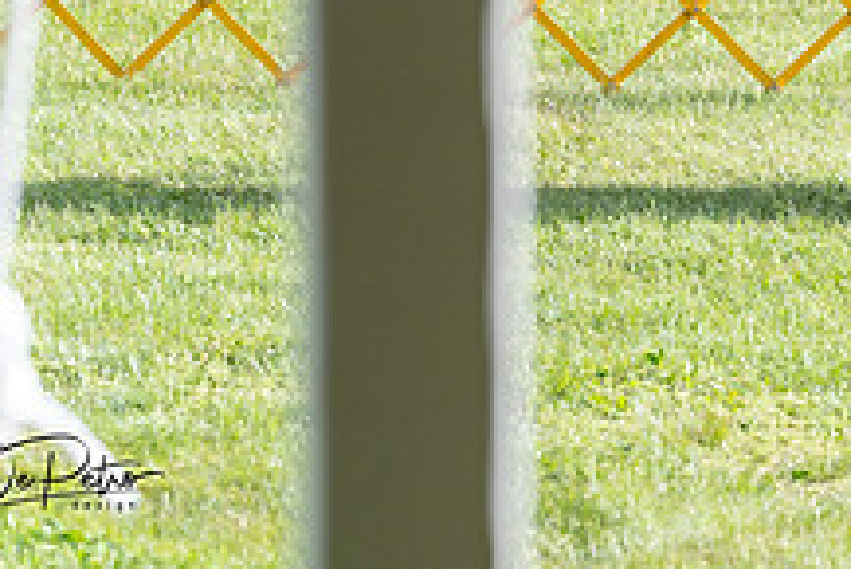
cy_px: -182
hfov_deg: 5.2
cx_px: 1043
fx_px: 9343
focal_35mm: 395
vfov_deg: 3.5
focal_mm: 148
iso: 500
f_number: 5.6
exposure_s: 1/1250
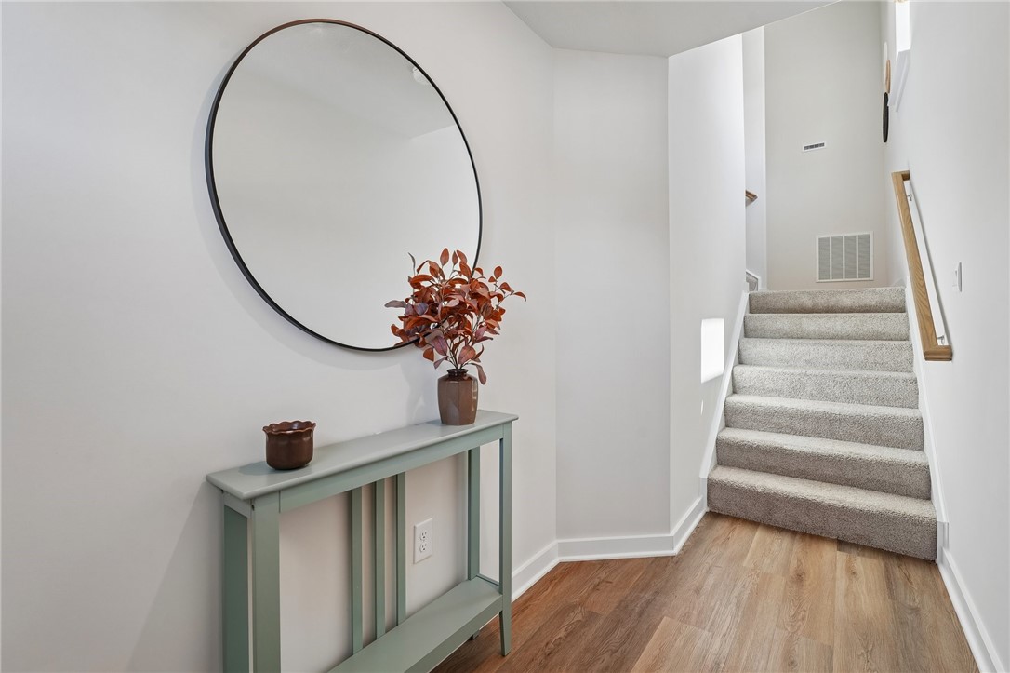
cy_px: 336
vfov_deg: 73.3
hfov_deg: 96.4
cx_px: 505
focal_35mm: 16
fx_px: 451
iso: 200
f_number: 8
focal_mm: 16.1
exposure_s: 1/10
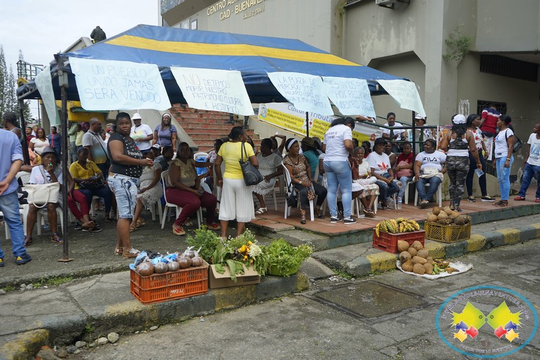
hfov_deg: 61.9
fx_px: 450
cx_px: 270
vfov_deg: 43.6
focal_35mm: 30
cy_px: 180
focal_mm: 30
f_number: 5.6
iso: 200
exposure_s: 1/400
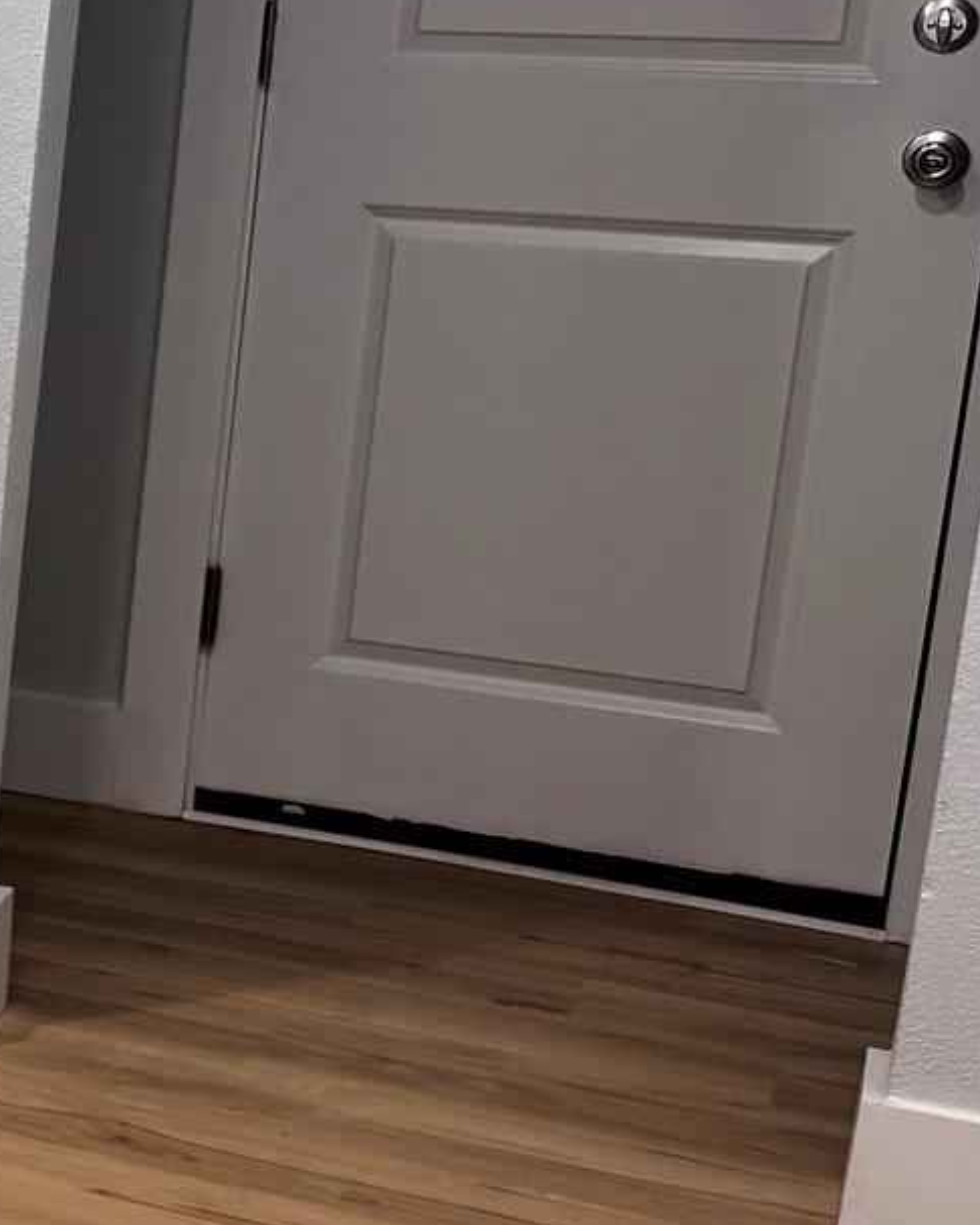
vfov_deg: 24.1
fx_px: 2863
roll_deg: -1.1
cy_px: 589
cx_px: -934
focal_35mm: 79
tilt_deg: -13.1
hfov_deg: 15.7
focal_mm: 6.76
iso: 160
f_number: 1.78
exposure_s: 1/120
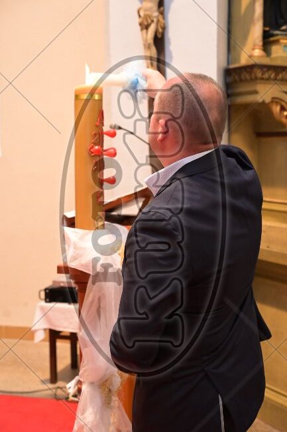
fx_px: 646
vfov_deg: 36.9
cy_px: 216
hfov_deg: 25.0
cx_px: 144
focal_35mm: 54
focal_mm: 54
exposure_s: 1/125
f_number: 4.5
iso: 4000
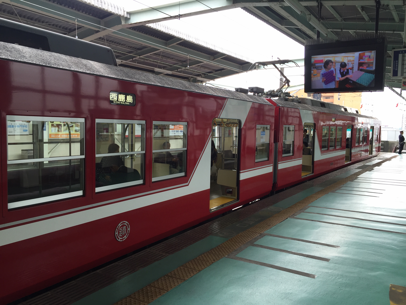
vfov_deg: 48.2
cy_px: 152
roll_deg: -1.6
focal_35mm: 29
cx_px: 203
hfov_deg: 61.7
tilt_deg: -4.9
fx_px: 340
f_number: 2.2
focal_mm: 4.15
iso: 32
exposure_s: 1/162
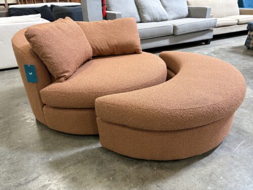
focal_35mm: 26
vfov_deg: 53.1
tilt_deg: -26.1
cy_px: 95
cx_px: 126
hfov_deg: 67.3
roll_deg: +2.3
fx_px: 190
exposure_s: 1/60
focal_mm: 5.96
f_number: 1.6
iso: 160
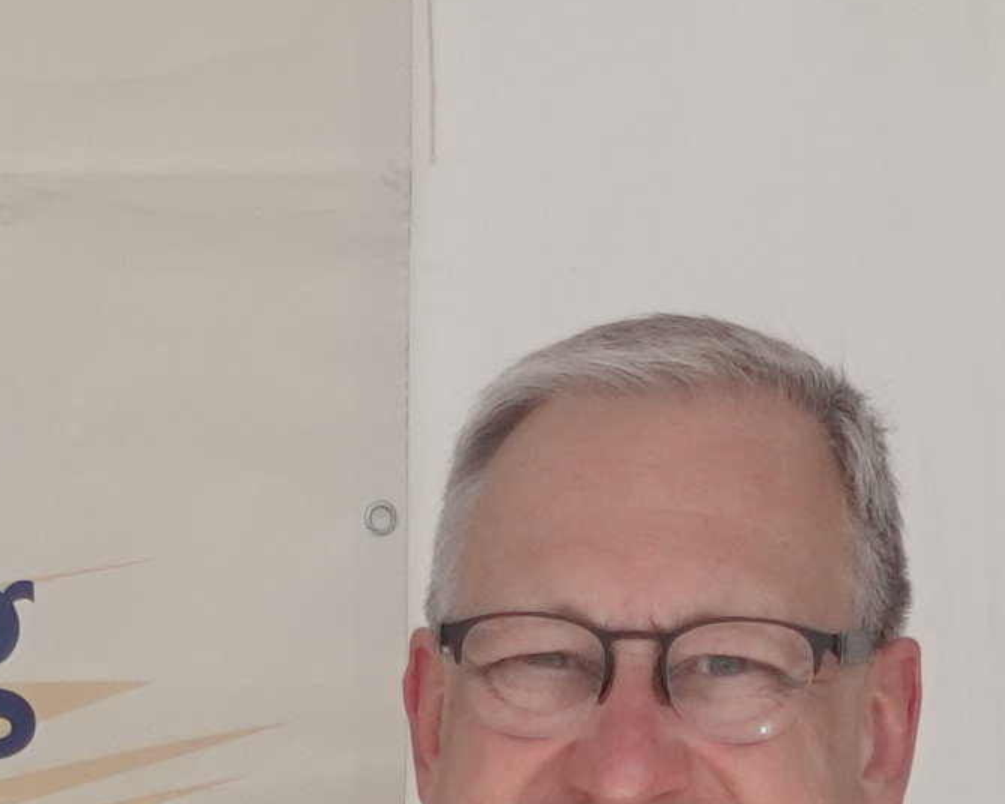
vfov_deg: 7.7
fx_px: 5473
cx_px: 96
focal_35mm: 184
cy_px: 2019
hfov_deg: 10.4
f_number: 2.8
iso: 125
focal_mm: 8.8
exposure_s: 1/640
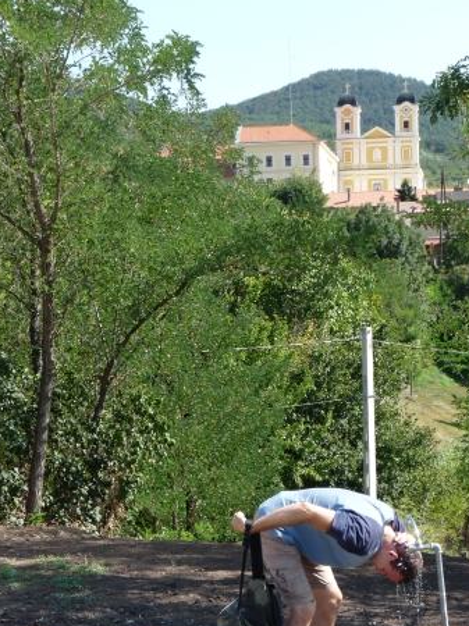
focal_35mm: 84
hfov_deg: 17.5
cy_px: 374
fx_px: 1519
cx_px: 284
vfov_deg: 23.3
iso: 100
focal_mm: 10.4
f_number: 5
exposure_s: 1/250
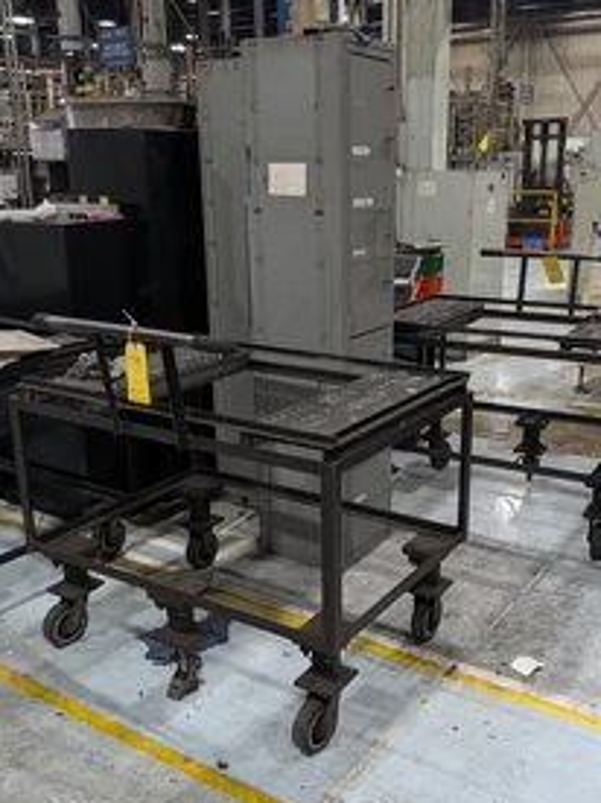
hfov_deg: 40.6
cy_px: 416
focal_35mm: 35
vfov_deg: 52.6
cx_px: 347
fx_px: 811
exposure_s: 1/325
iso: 1322
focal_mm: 6.9
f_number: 1.68
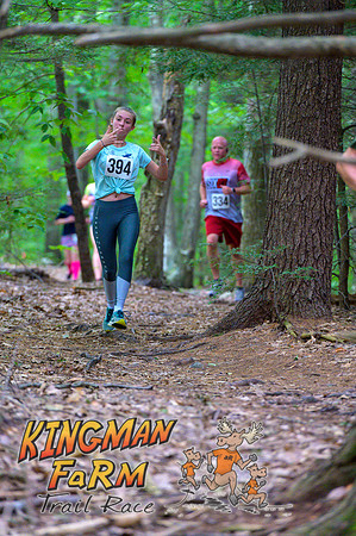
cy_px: 268
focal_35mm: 200
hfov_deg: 6.9
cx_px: 178
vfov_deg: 10.3
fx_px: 2973
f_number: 4
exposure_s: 1/250
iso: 8000
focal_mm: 200
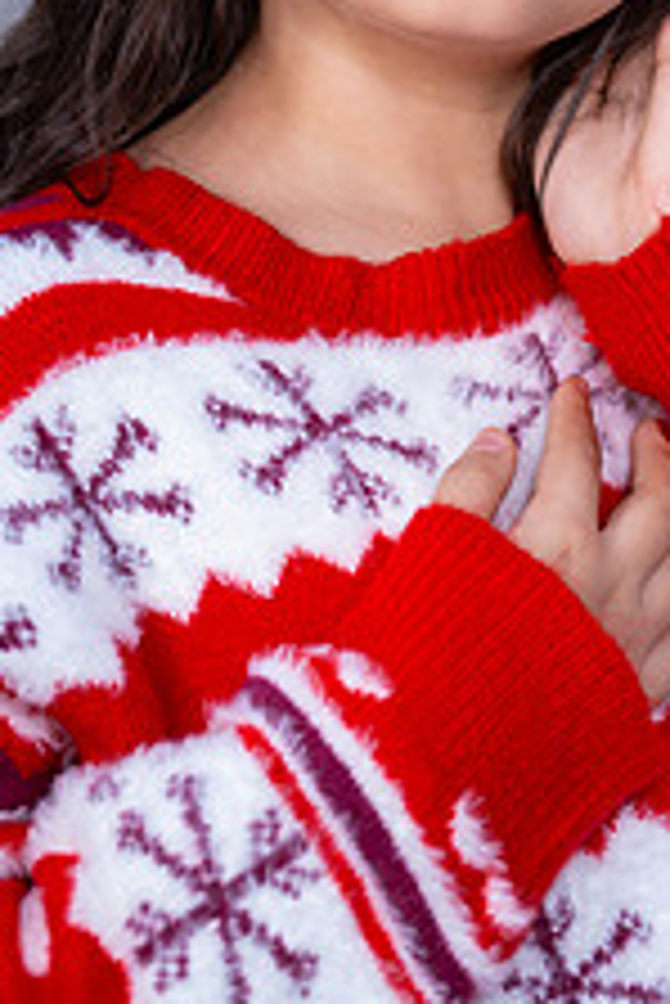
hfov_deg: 6.3
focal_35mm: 220
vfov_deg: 9.3
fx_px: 6132
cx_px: 396
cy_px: 81
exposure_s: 1/160
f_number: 3.5
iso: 320
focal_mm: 109
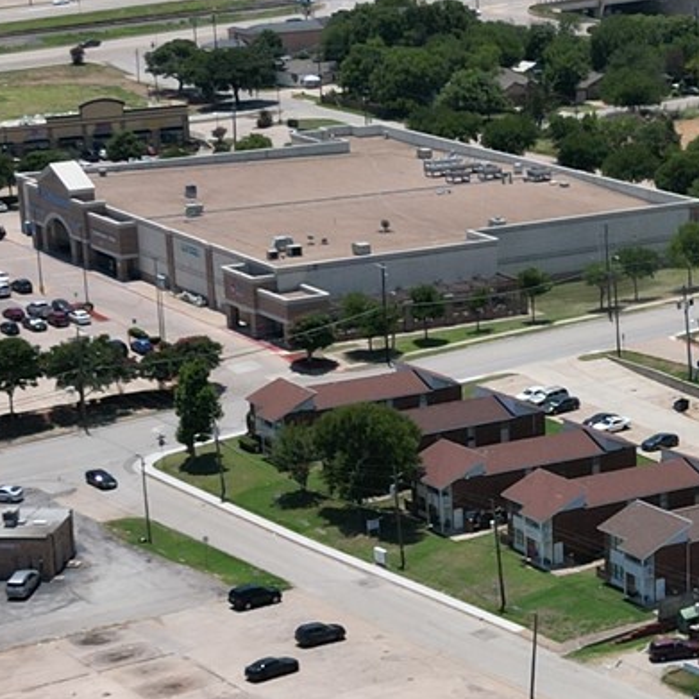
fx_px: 2536
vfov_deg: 15.5
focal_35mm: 111
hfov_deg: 15.5
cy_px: 658
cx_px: 608
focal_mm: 6.72
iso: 140
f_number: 1.7
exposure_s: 1/5000
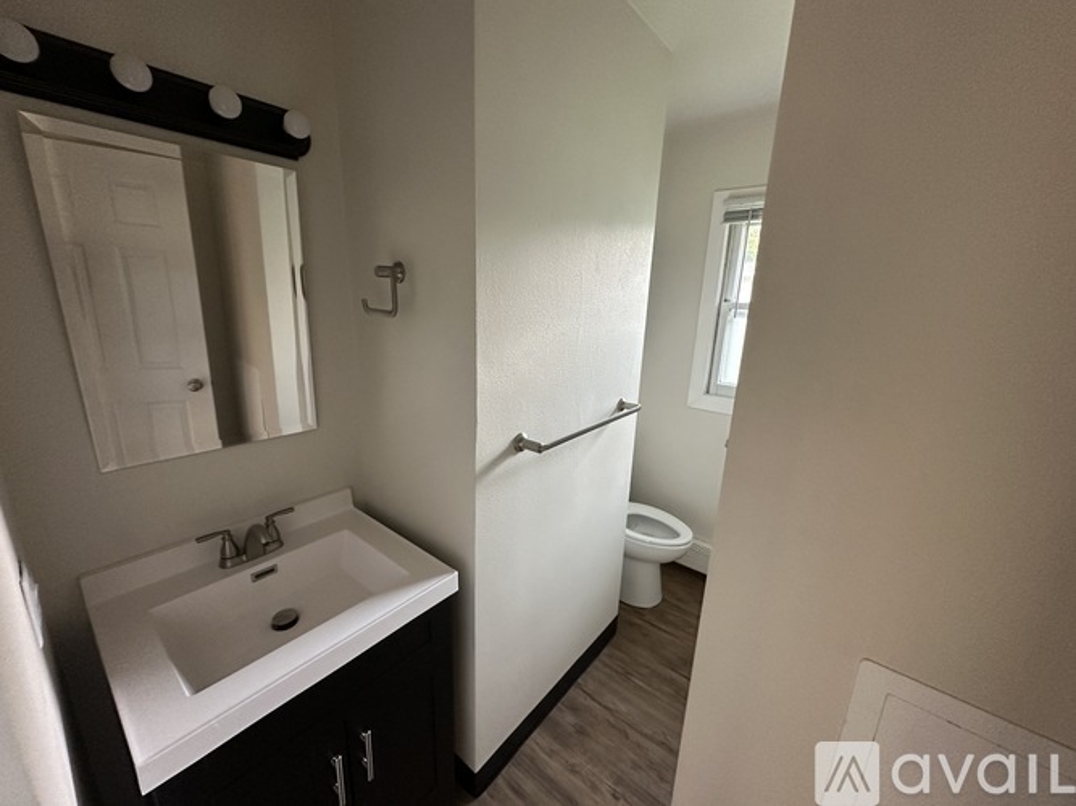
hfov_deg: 102.1
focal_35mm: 14
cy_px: 403
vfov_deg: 85.7
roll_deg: -2.4
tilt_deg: -14.6
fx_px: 435
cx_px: 538
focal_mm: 2.22
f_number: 2.2
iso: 320
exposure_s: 1/60
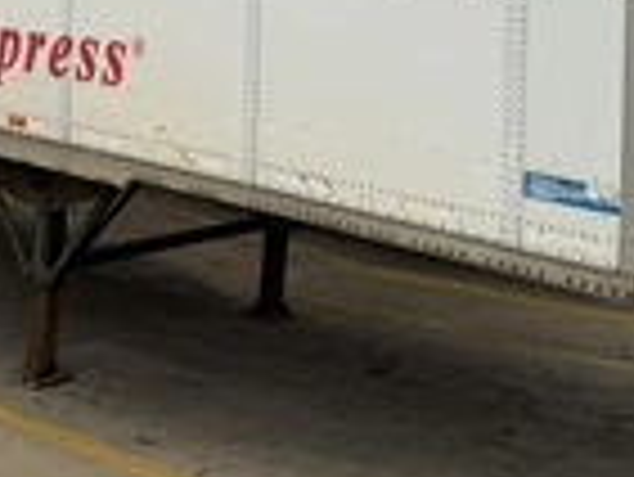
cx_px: 202
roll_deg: -2.5
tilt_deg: -2.2
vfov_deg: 20.5
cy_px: -72
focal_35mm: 68
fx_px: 1246
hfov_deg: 28.3
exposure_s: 1/2000
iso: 80
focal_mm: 6.76
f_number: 1.78
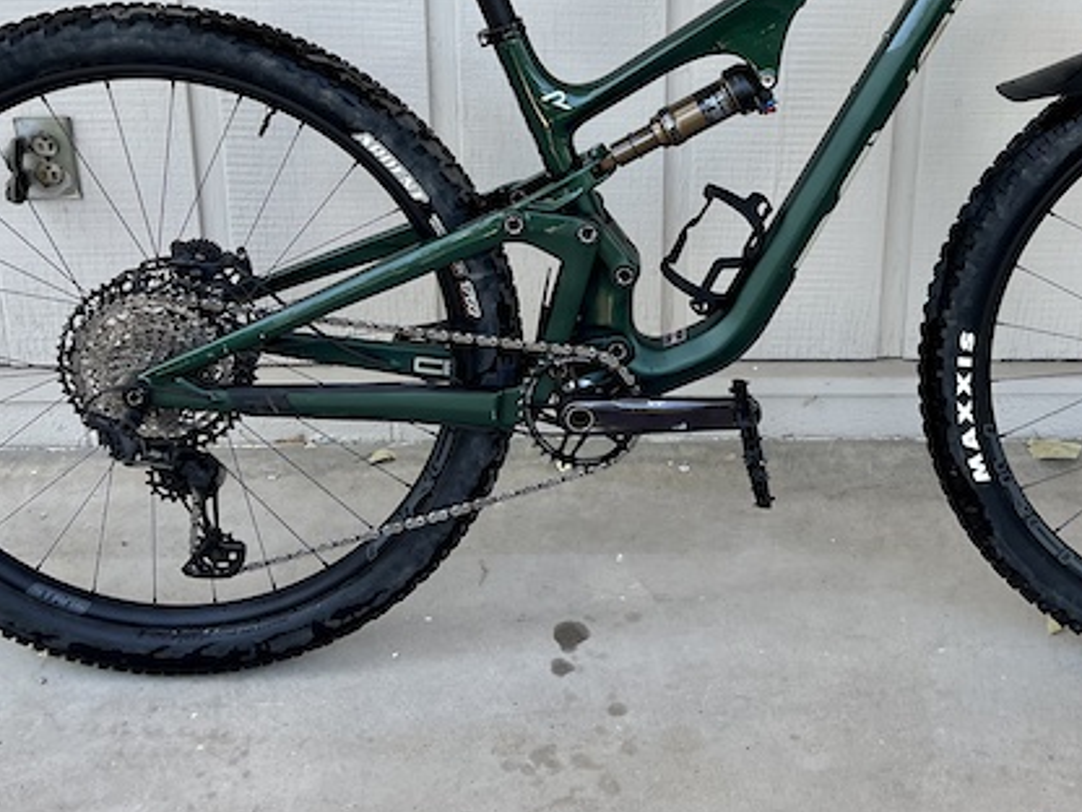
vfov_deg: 28.3
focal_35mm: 50
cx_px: 663
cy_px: 128
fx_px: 1563
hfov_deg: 38.0
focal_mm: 5.7
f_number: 1.5
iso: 40
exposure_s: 1/263
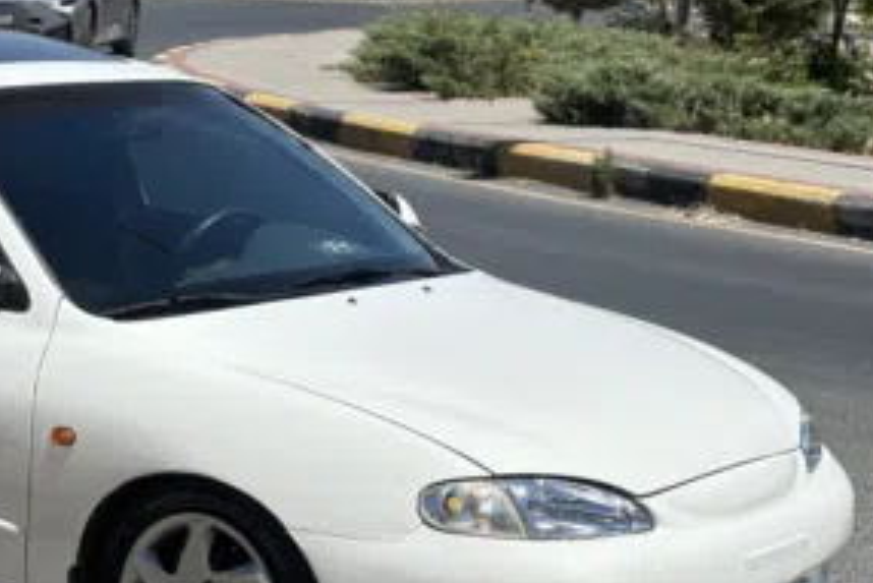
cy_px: 253
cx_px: 449
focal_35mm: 112
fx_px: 2717
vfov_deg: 12.2
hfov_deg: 18.3
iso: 32
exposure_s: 1/1155
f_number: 2.8
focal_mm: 9
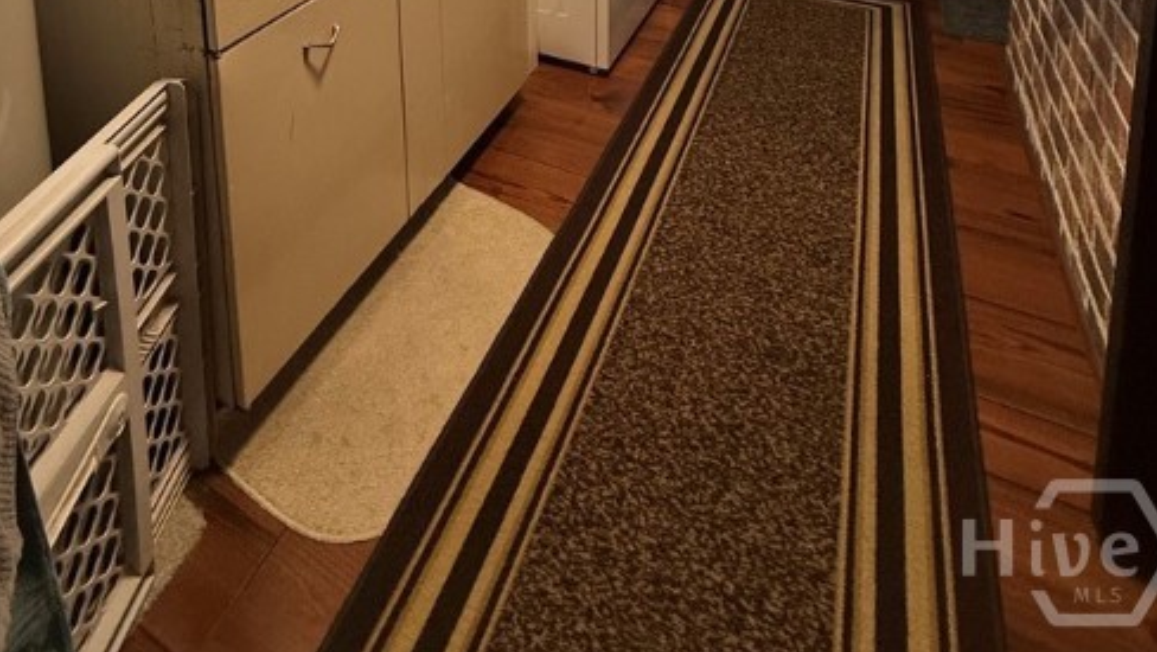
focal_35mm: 24
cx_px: 524
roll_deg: +0.4
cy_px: -220
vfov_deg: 33.2
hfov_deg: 76.1
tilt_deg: -7.1
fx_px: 737
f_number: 2.2
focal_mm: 2.22
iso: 160
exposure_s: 1/60
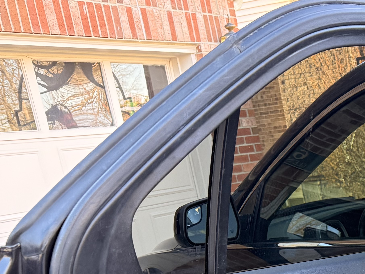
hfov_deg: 22.8
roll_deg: +7.1
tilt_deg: -16.3
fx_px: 801
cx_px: 480
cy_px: 355
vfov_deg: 18.1
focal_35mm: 76
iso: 200
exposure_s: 1/155
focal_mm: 6.76
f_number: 1.78
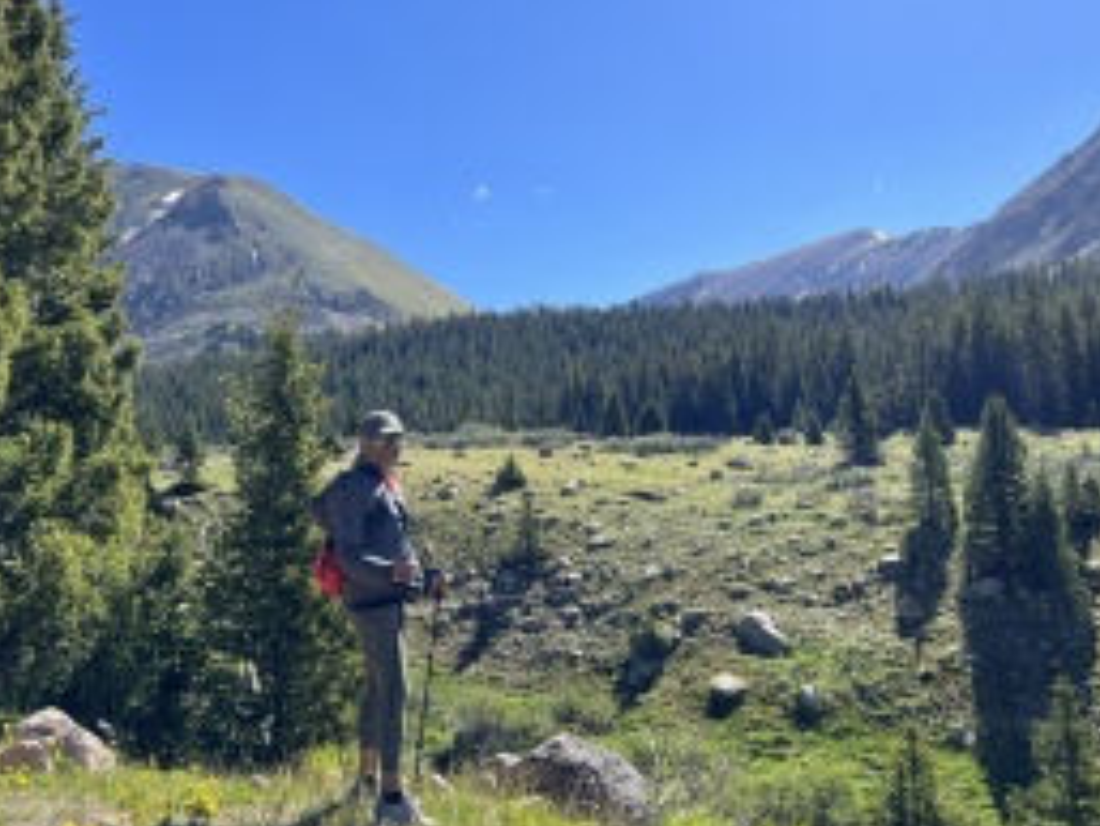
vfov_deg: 38.7
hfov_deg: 50.1
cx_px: 591
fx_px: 1176
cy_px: 402
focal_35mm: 37
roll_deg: +1.8
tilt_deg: +8.2
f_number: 1.5
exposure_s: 1/2632
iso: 50
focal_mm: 5.7
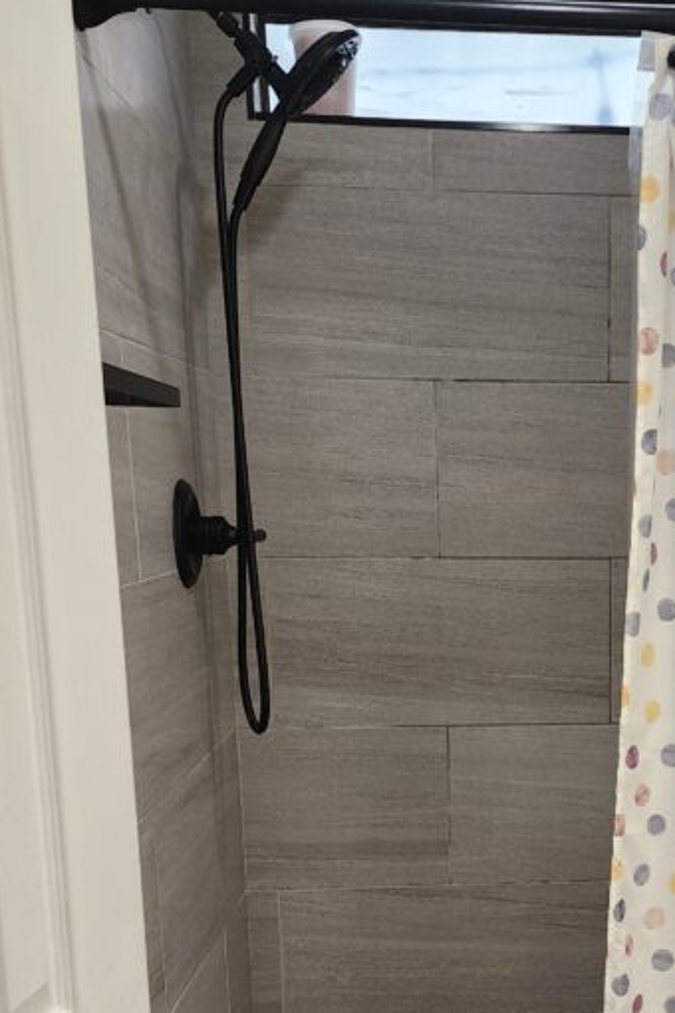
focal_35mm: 48
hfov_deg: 27.1
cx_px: 609
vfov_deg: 39.8
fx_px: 1350
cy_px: 775
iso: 160
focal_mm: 6.4
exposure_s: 1/120
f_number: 1.8
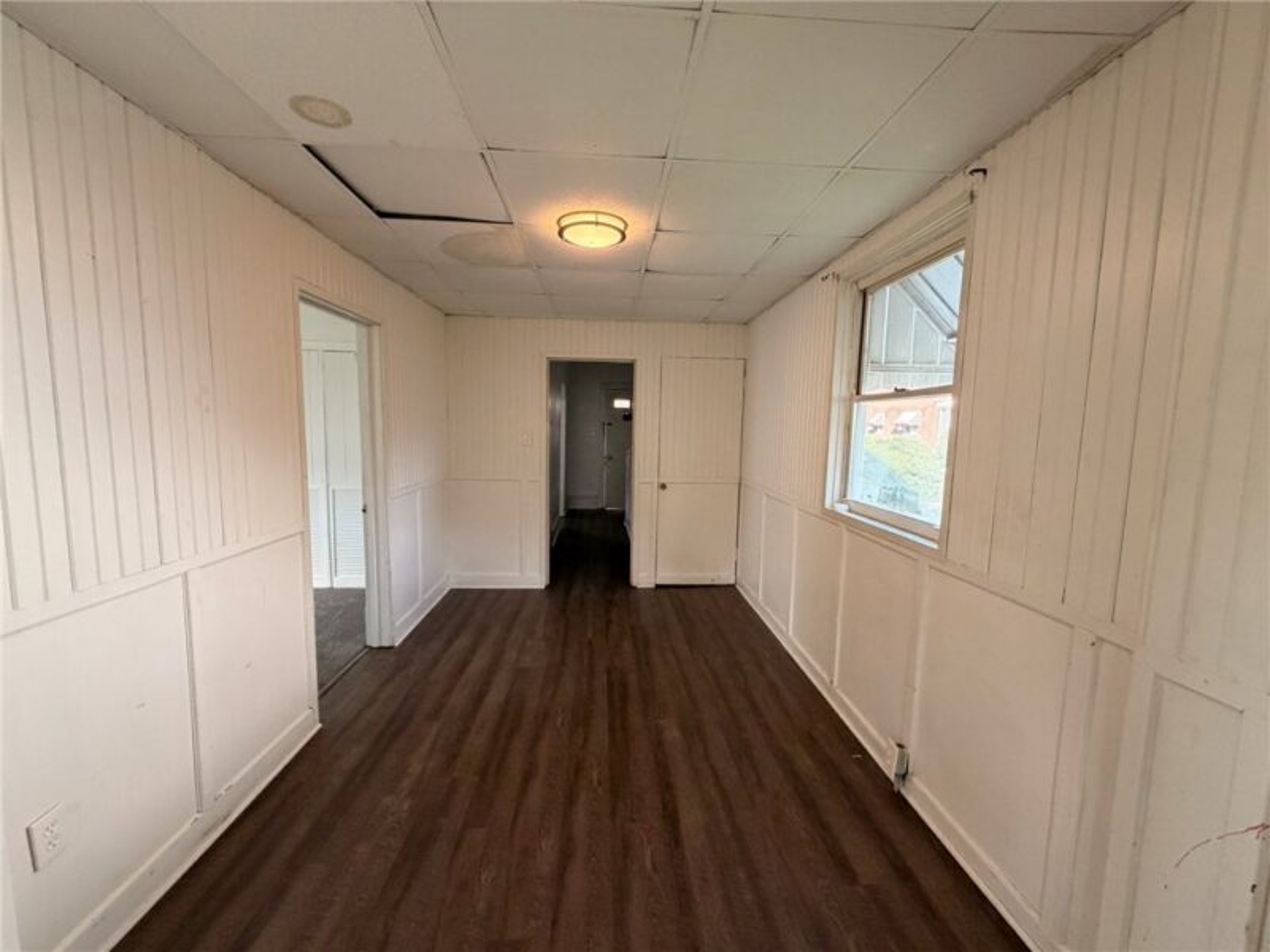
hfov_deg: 102.1
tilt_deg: -6.0
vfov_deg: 85.7
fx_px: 514
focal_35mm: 14
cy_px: 476
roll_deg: -1.2
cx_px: 635
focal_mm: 2.22
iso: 250
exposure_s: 1/121
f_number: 2.2
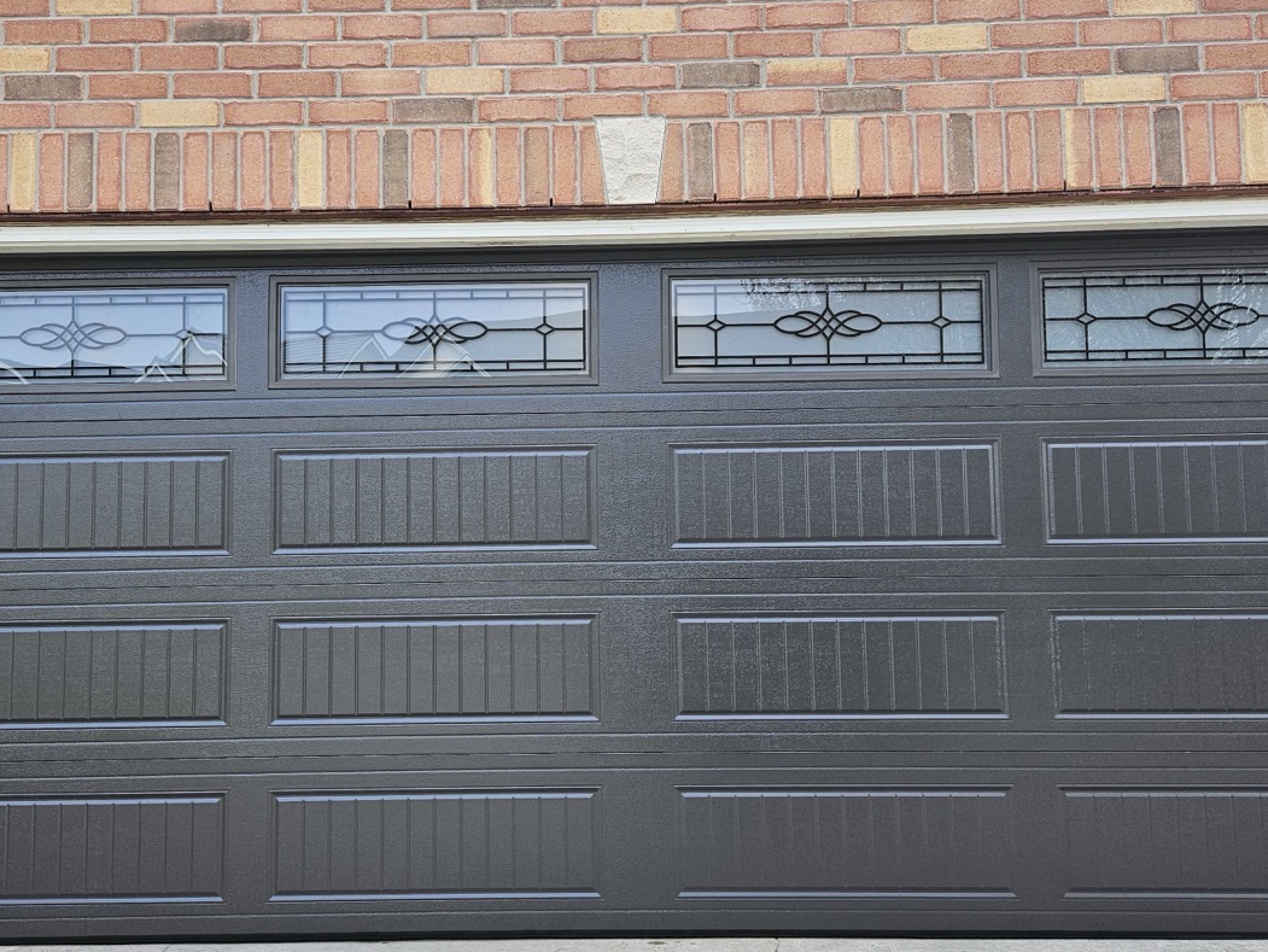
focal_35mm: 35
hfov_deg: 52.6
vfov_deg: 40.7
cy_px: 434
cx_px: 608
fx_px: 1283
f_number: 1.8
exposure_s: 1/719
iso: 80
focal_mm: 5.4
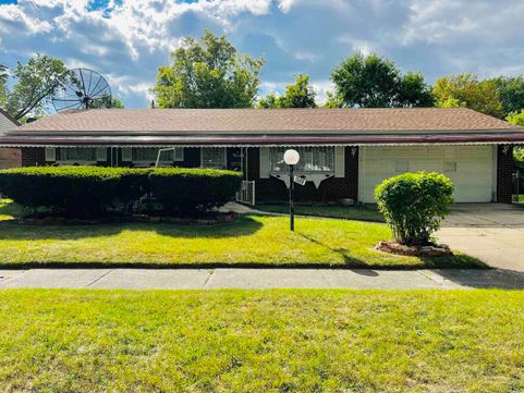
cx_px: 270
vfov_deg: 51.4
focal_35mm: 27
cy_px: 199
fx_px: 409
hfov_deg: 65.3
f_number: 1.5
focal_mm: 5.7
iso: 50
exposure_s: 1/2994
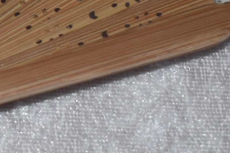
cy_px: -187
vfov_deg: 4.5
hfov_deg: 6.7
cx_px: -169
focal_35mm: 300
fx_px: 1917
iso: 320
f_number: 4
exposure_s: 1/125
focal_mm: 26
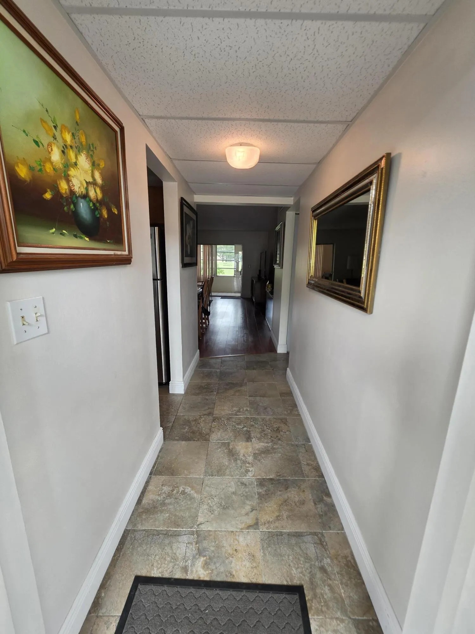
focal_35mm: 13
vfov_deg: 106.2
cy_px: 317
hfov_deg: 89.9
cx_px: 238
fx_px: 238
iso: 80
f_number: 1.9
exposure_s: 1/120
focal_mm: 2.2
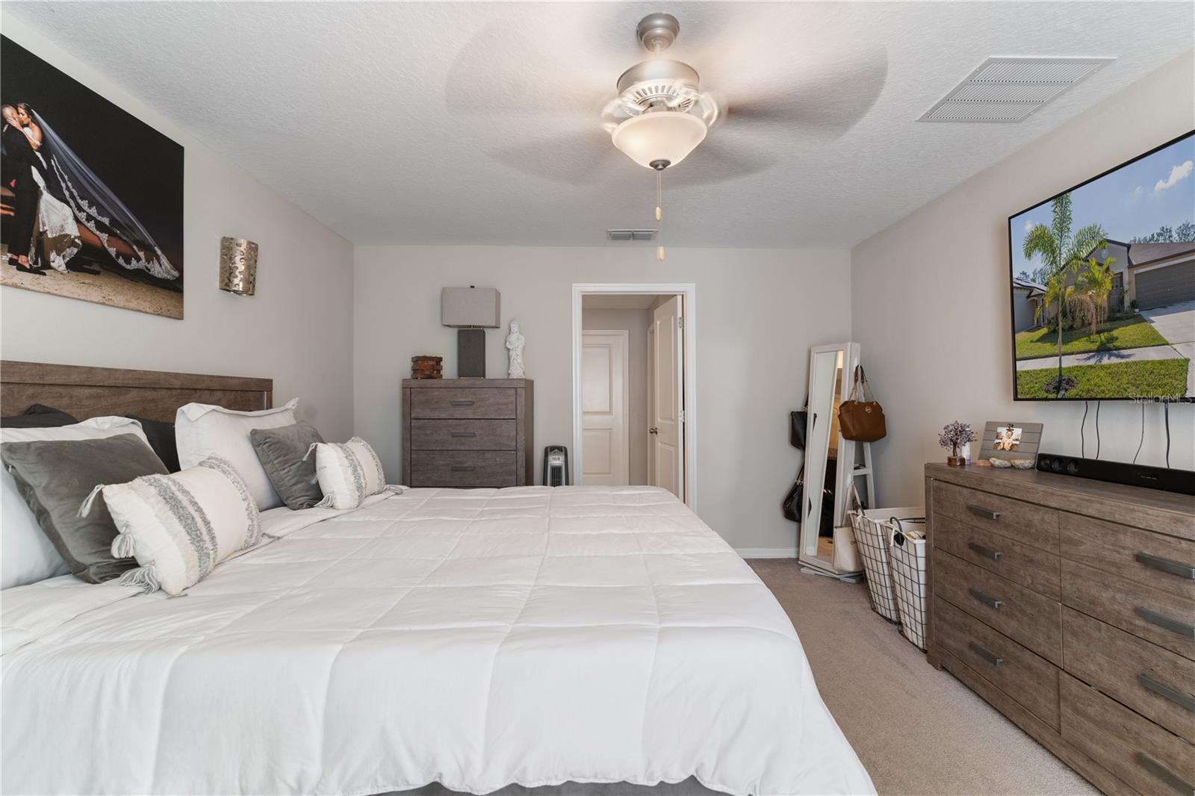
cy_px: 398
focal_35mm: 17
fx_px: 564
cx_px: 598
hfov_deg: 93.3
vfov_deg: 70.4
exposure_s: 1/2.5
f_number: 7.1
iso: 400
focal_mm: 17
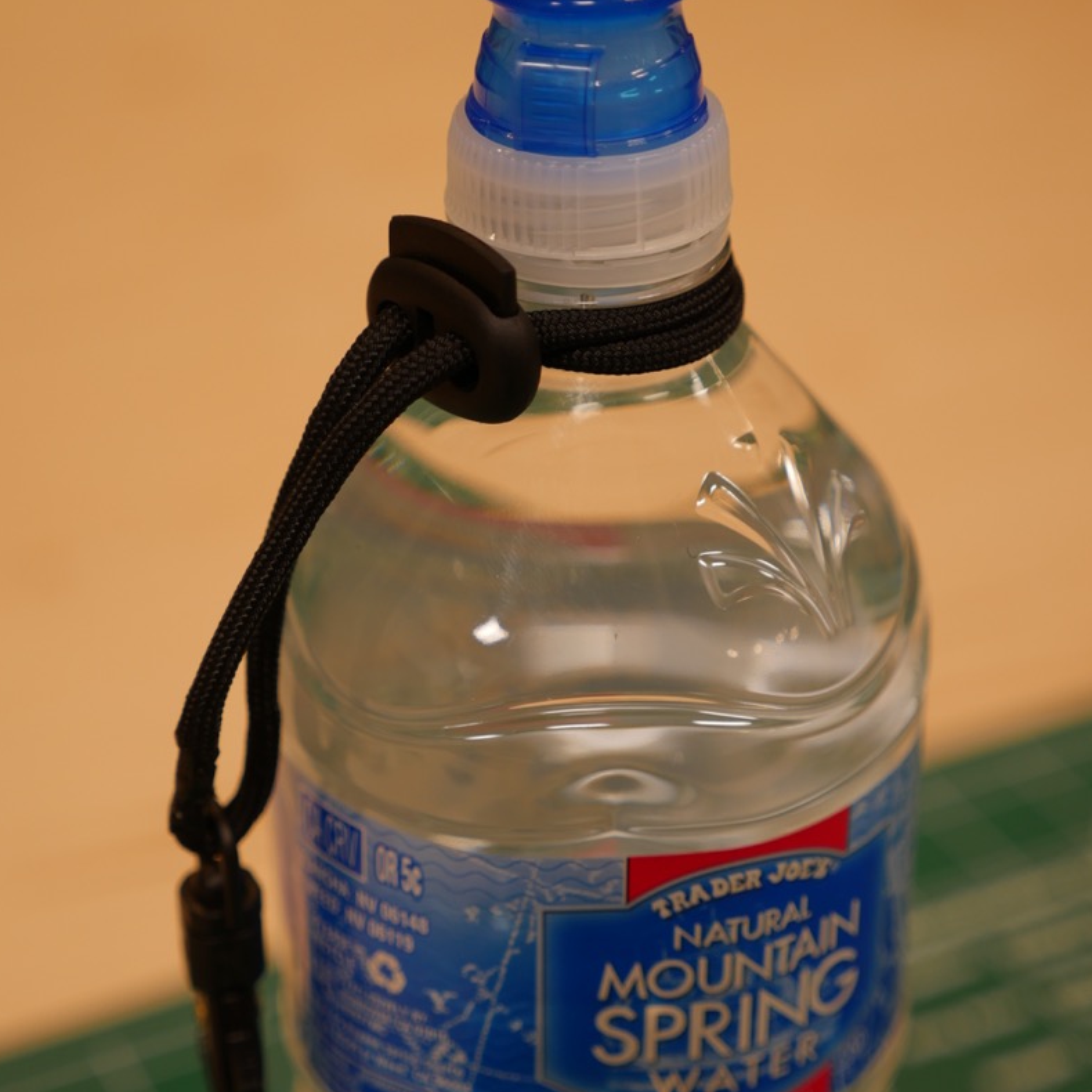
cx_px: 543
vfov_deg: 23.4
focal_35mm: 74
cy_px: 555
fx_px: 2641
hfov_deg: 23.4
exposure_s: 1/80
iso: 200
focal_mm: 31
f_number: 2.8
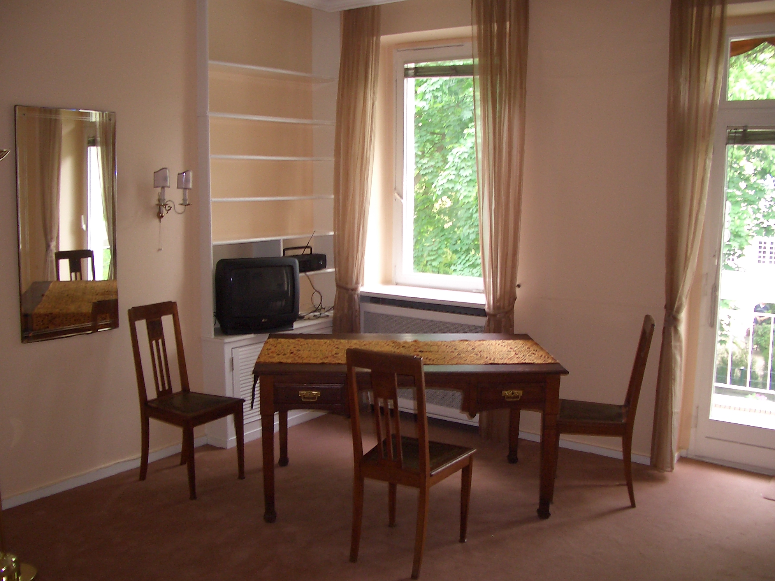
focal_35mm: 36
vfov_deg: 39.7
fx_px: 806
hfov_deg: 51.4
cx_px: 389
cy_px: 291
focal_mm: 5.8
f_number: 2.6
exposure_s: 1/40
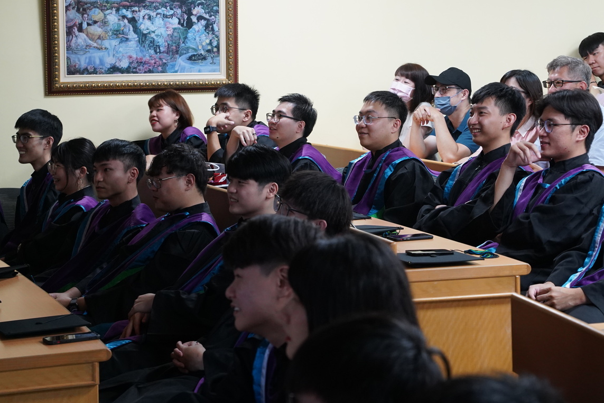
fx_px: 1644
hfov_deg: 20.8
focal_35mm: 98
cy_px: 125
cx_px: 359
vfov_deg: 13.9
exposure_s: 1/80
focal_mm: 70
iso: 3200
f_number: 5.6
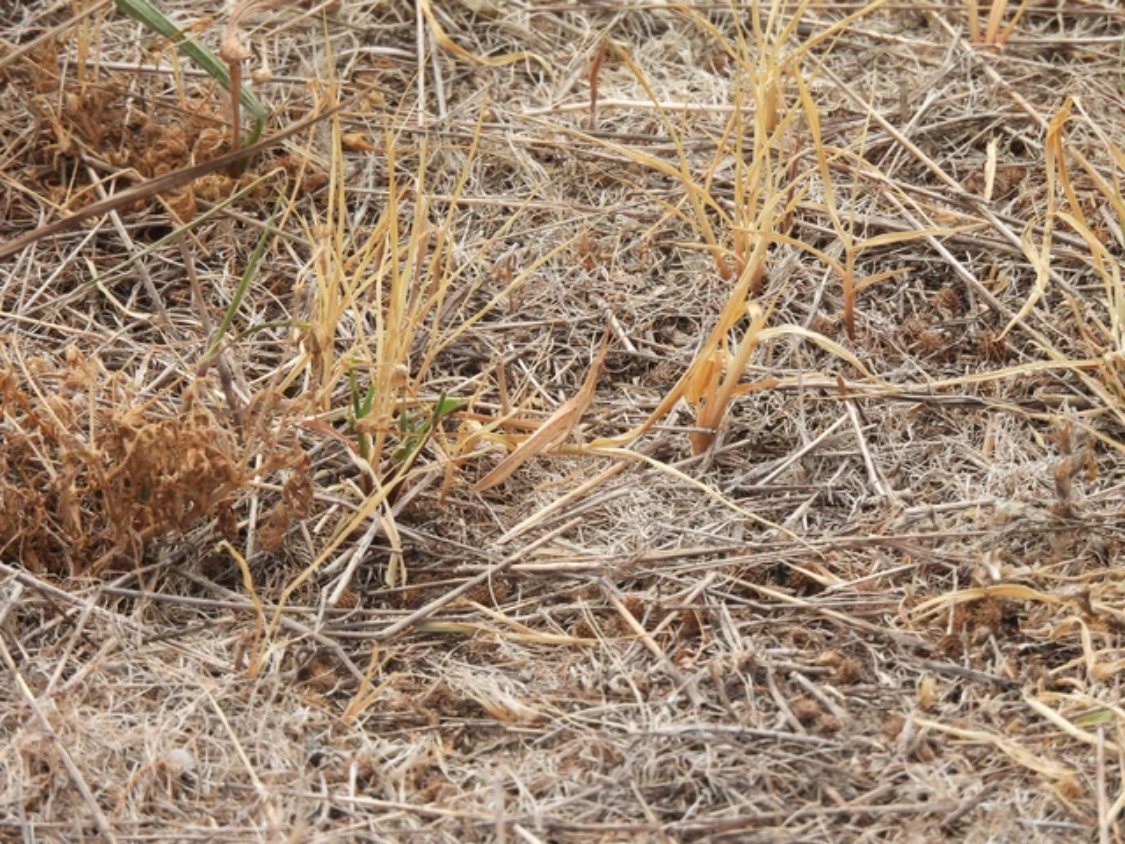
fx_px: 22750
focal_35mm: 700
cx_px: 562
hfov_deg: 2.8
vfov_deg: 2.1
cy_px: 422
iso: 100
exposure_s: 1/320
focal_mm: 125
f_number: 6.3
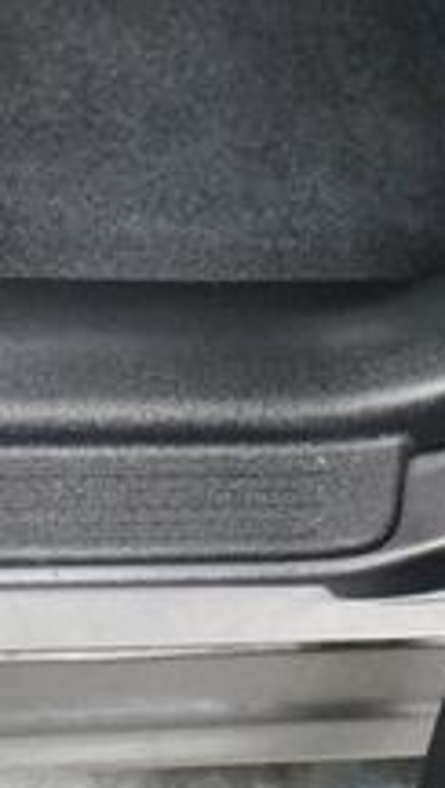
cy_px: 306
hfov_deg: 9.0
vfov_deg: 16.5
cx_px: -350
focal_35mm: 130
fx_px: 2719
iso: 11400
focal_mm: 28
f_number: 4.2
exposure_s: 1/60
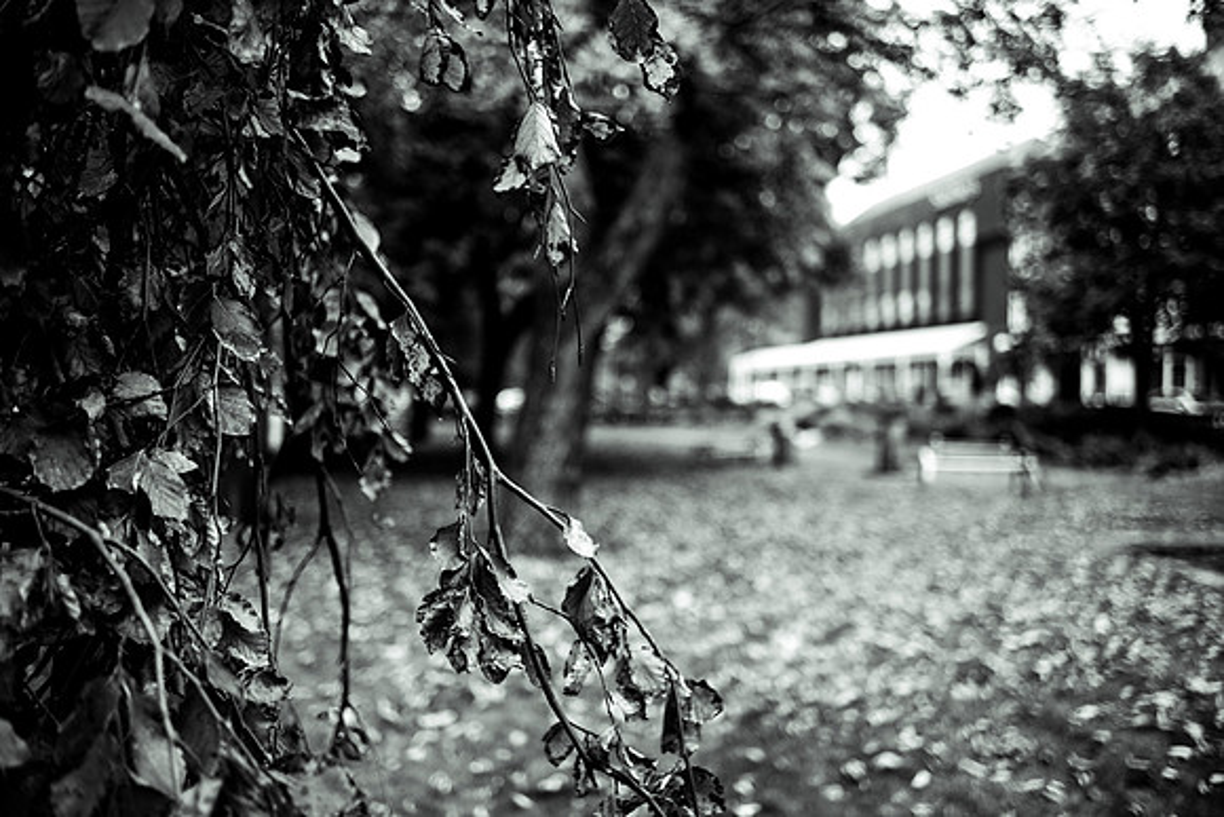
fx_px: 1199
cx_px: 612
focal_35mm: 35
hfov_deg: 54.1
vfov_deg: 37.6
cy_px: 408
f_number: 1.6
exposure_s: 1/640
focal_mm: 23
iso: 160
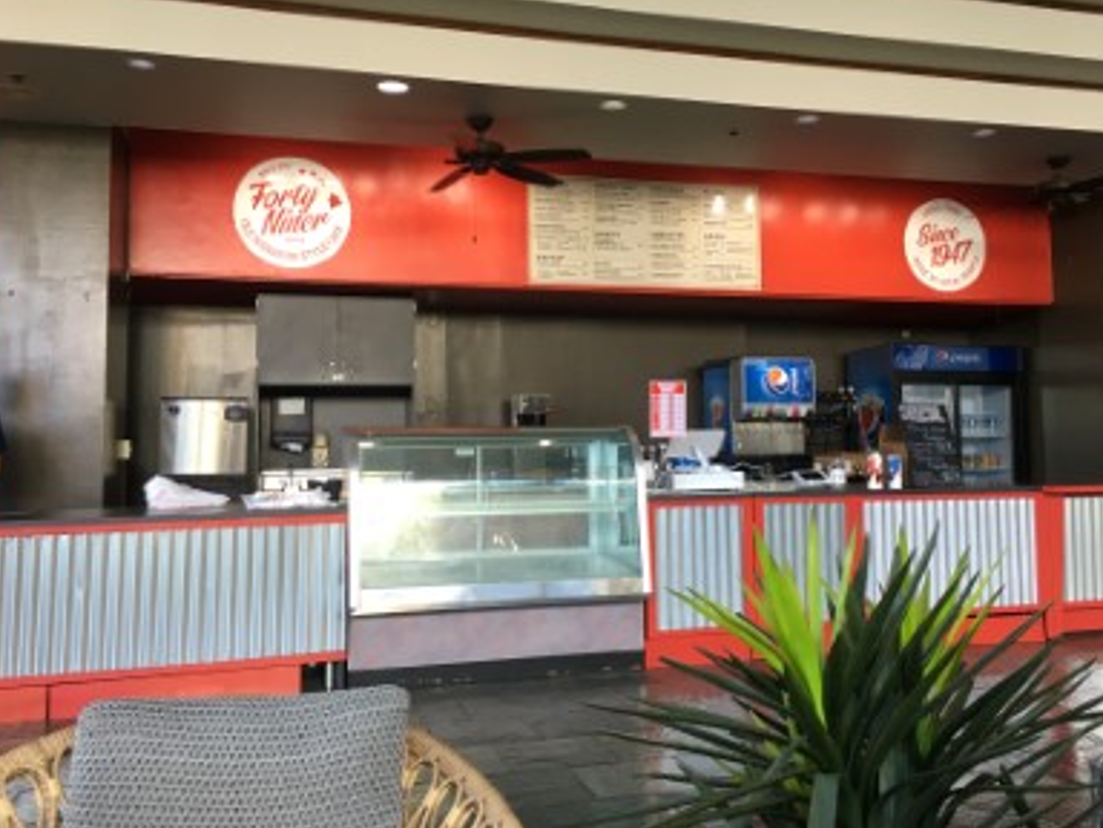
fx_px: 1083
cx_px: 618
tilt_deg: +3.3
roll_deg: -0.2
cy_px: 374
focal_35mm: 34
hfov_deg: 53.8
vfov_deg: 41.7
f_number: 2.2
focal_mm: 4.15
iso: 32
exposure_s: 1/30
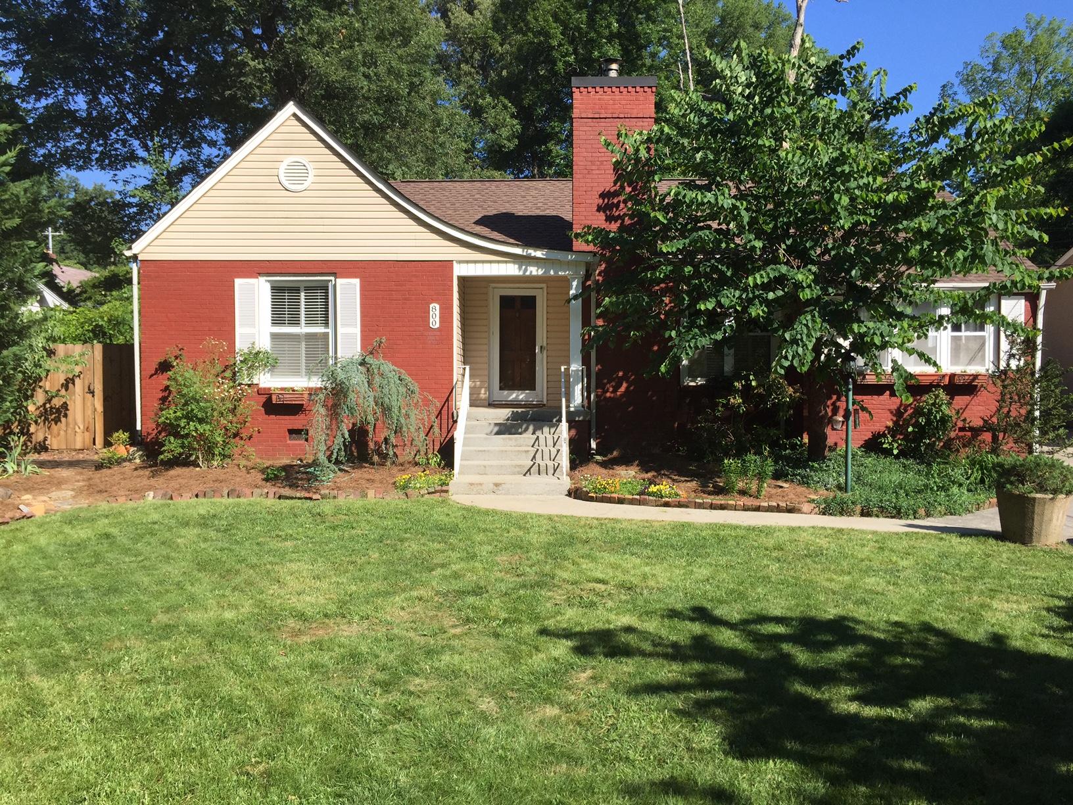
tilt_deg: -1.9
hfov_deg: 61.7
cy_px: 402
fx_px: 899
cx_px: 536
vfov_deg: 48.2
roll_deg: -0.5
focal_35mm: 29
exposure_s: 1/1522
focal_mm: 4.15
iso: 32
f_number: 2.2
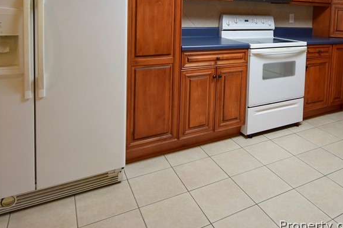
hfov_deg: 63.3
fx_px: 267
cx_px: 238
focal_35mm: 28
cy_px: 22
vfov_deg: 42.4
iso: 640
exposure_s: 1/60
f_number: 4
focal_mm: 10
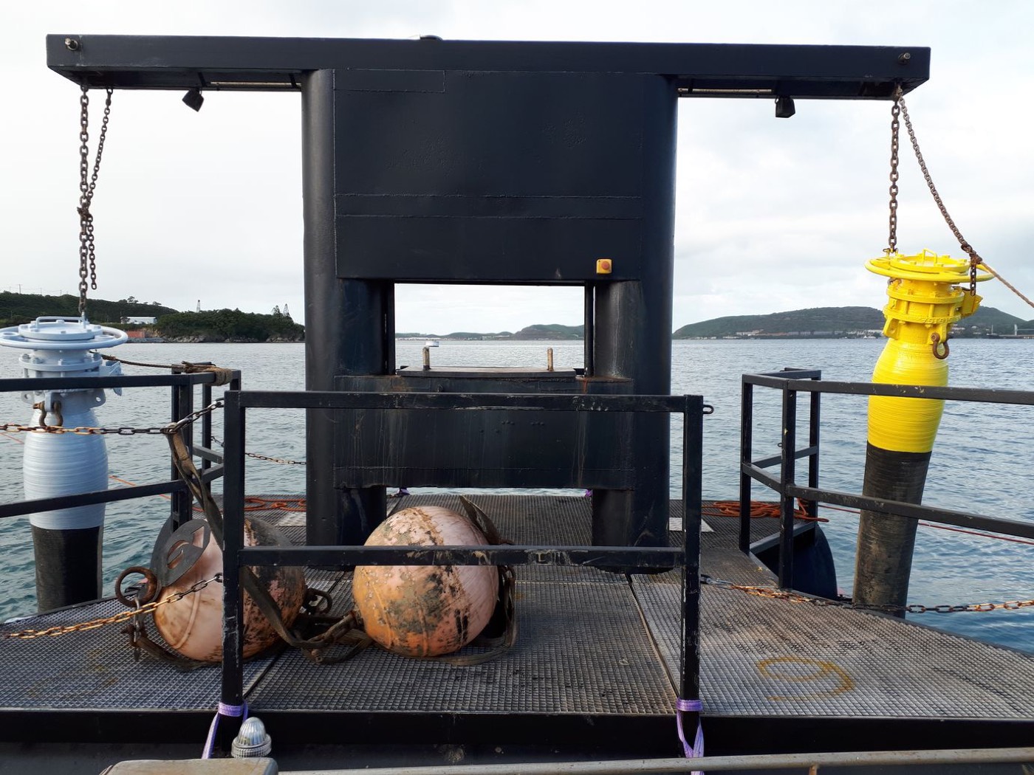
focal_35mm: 27
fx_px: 807
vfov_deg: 51.4
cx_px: 517
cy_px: 388
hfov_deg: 65.3
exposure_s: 1/435
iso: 40
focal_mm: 3.6
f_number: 1.9
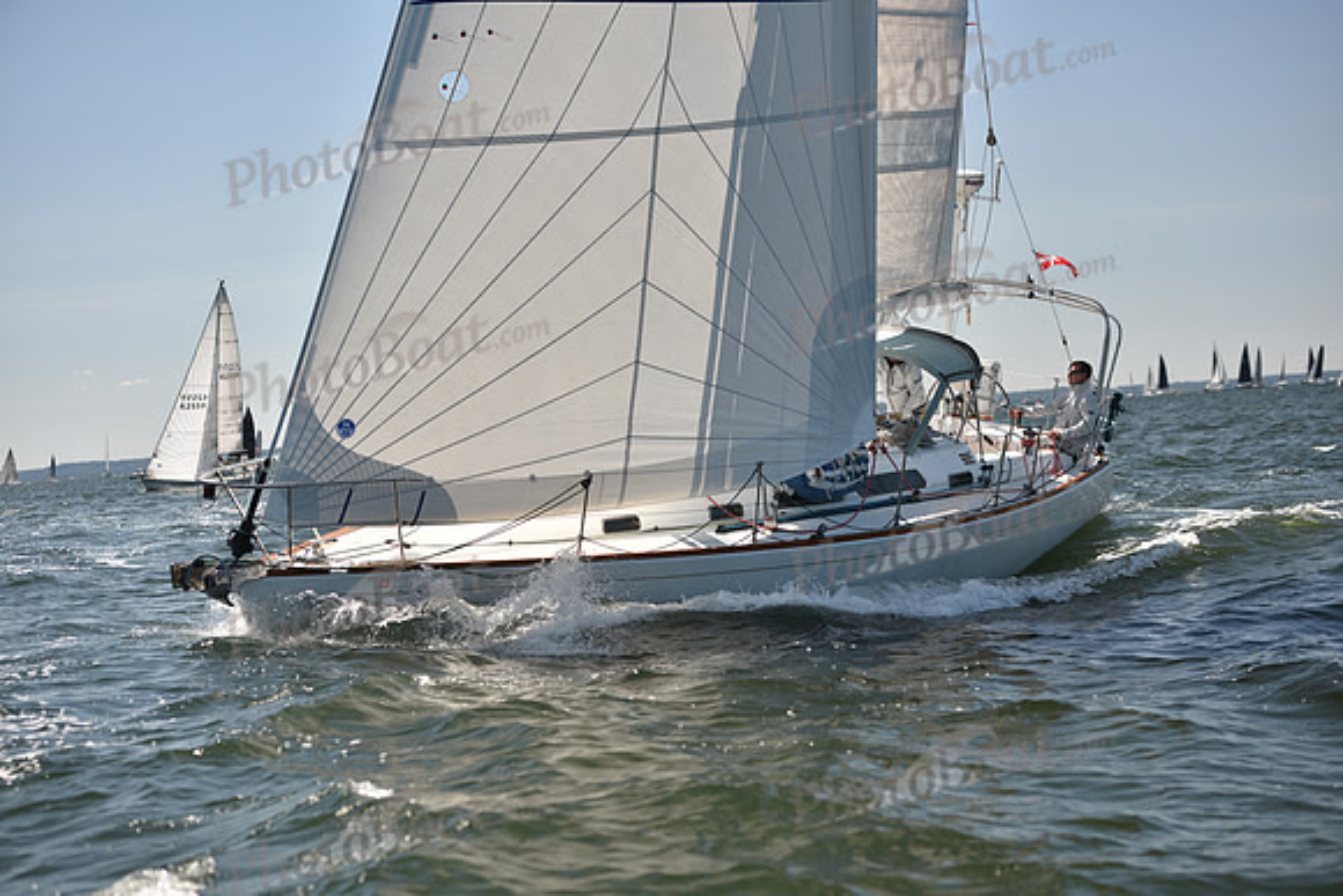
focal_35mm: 70
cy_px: 448
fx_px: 2612
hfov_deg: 28.8
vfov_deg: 19.5
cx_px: 672
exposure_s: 1/1250
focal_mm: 70
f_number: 3.5
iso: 250
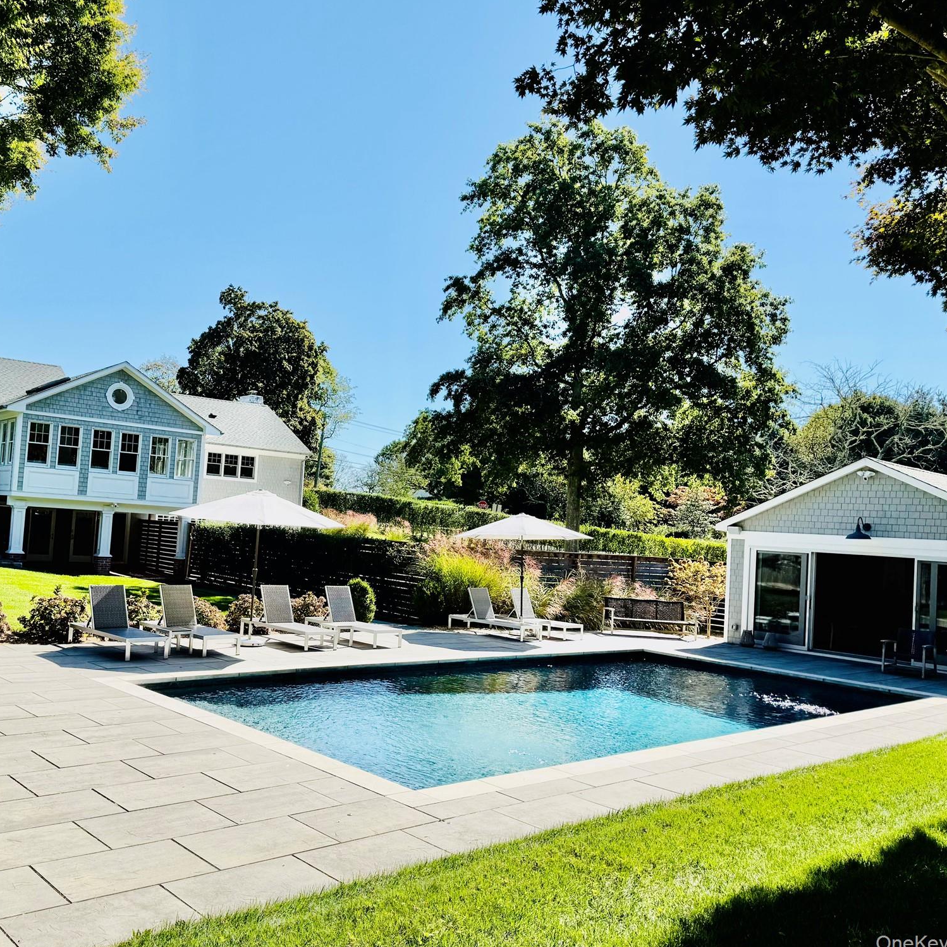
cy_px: 473
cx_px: 357
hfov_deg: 55.0
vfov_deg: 55.6
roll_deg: -3.5
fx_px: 898
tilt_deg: +1.5
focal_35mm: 29
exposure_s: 1/4975
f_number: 1.78
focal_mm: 6.76
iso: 80
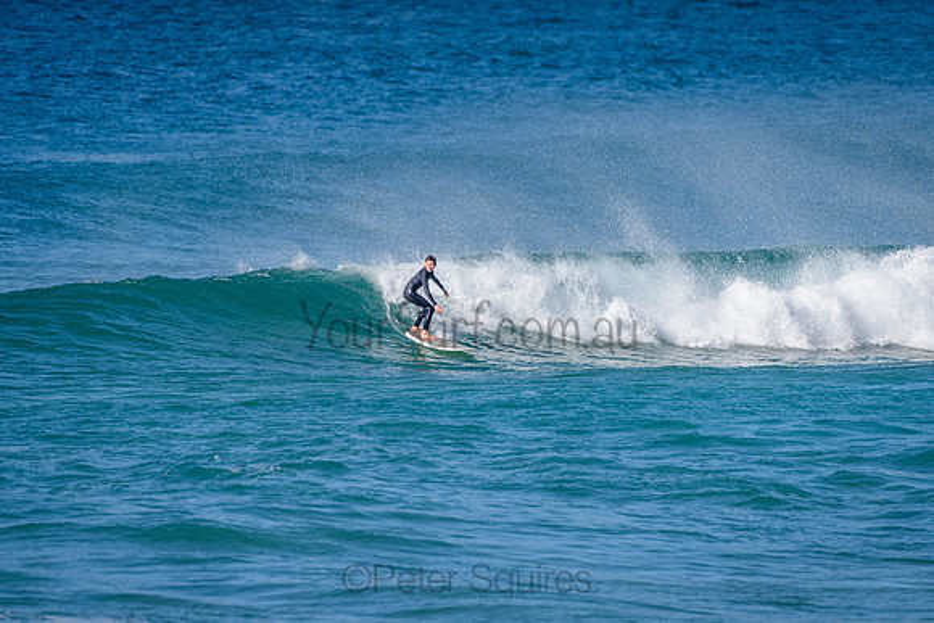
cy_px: 304
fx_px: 15914
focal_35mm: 613
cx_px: 407
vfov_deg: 2.2
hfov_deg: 3.4
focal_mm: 500
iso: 125
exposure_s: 1/2000
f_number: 5.6
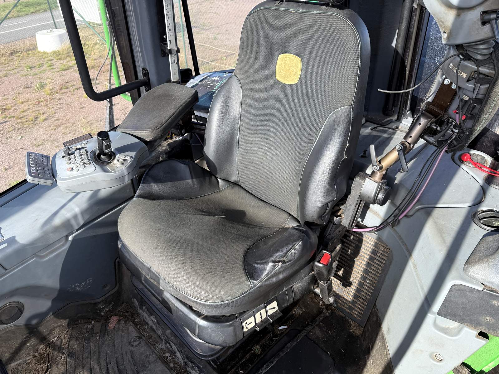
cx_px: 250
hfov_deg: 71.6
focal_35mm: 24
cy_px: 187
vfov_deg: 56.8
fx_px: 346
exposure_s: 1/849
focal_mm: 6.76
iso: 80
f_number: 1.78
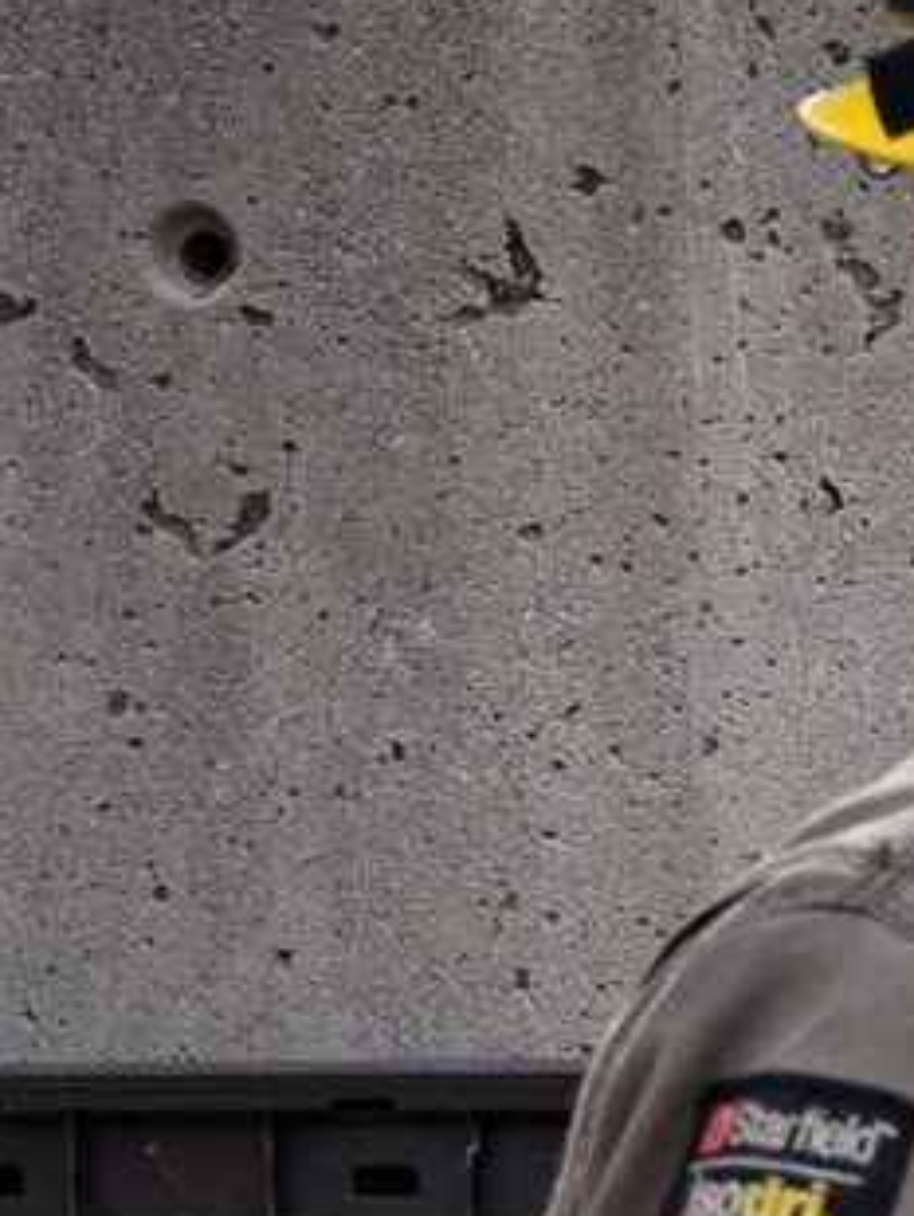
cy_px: 1351
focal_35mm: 235
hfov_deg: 5.4
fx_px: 8262
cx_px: 3919
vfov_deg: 8.4
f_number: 2.8
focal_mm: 28.9
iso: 200
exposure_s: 1/1250
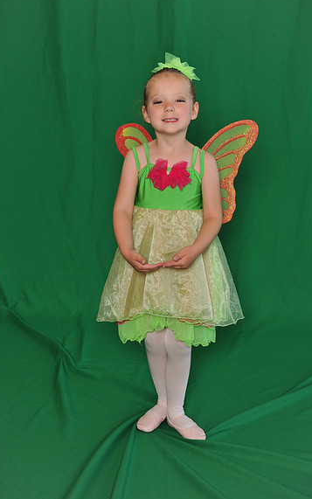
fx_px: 816
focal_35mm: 60
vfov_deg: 34.0
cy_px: 248
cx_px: 148
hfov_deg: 21.6
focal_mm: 58
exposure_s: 1/200
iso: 640
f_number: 4
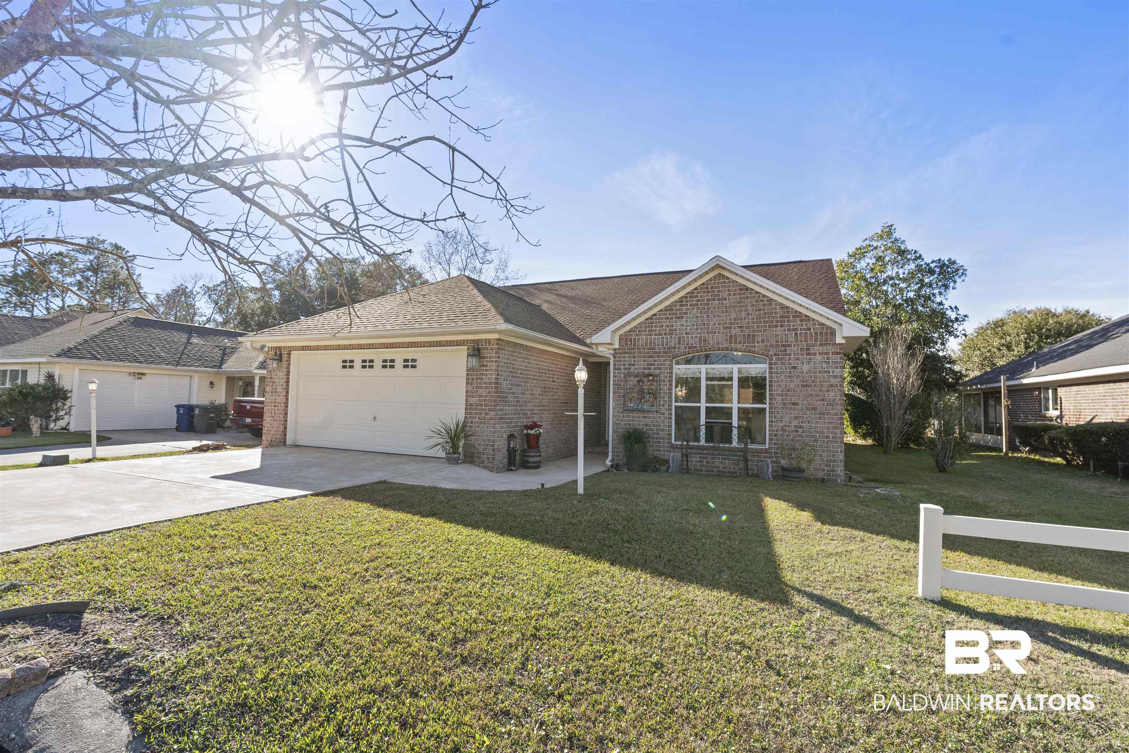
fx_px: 502
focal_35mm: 16
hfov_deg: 96.7
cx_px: 564
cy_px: 376
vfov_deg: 73.7
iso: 320
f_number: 8
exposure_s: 1/640
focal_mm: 16
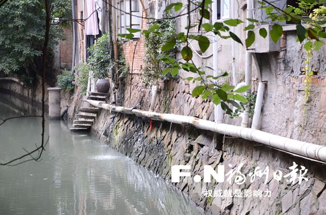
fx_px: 786
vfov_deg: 15.6
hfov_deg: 23.4
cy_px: 108
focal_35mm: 87
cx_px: 163
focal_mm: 58
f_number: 5
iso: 400
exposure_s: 1/60
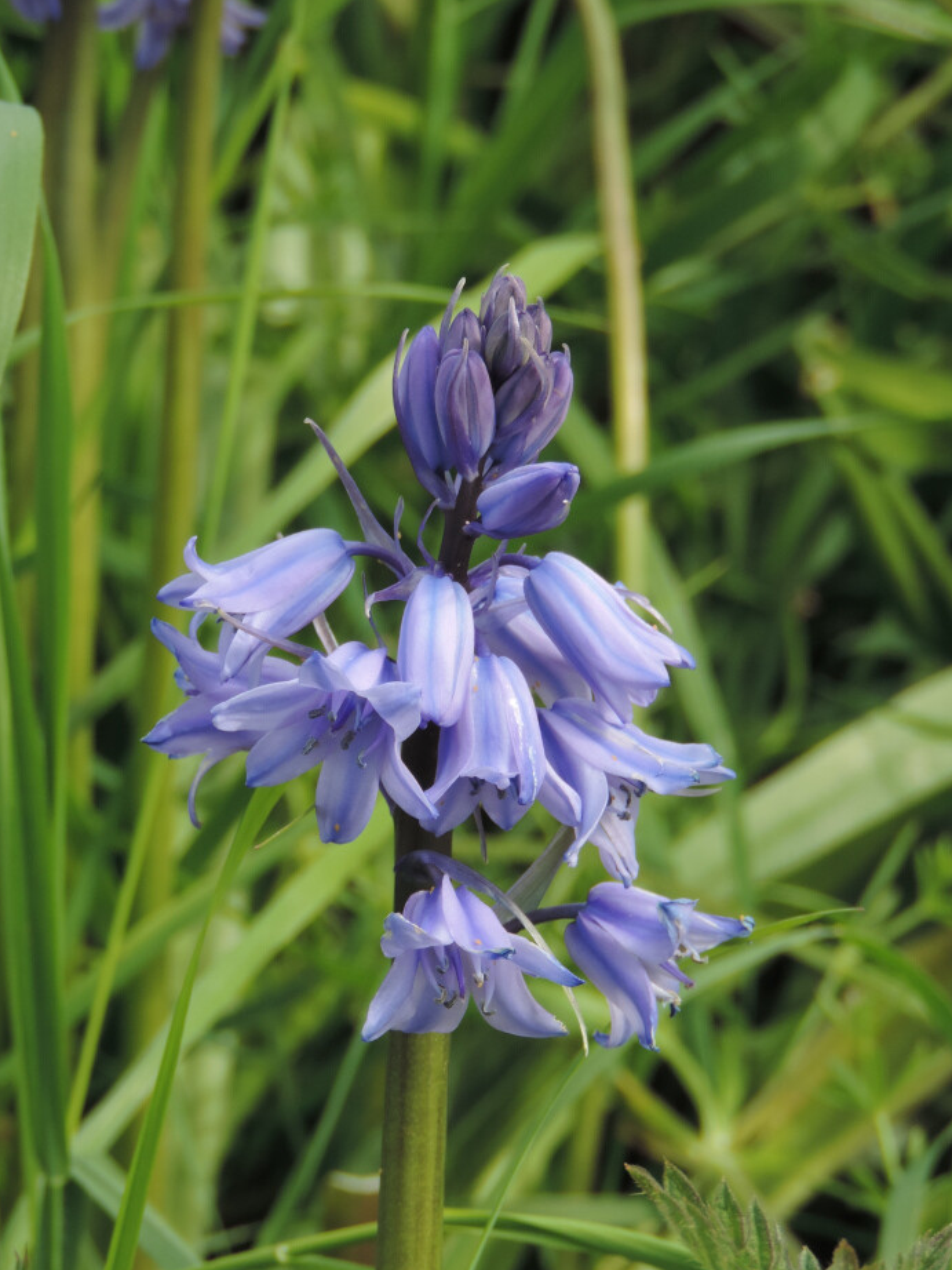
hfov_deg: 7.4
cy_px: 700
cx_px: 438
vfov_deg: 9.8
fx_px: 7405
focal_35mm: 202
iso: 80
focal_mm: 27.6
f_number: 4.4
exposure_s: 1/160
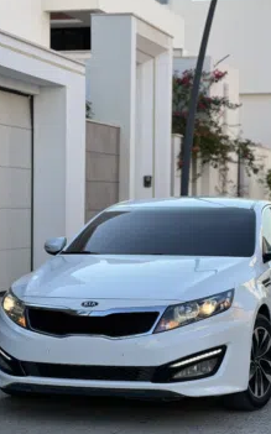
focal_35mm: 93
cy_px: 237
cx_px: 167
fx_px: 1100
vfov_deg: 22.3
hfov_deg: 14.0
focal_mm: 9
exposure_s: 1/201
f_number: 2.8
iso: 25
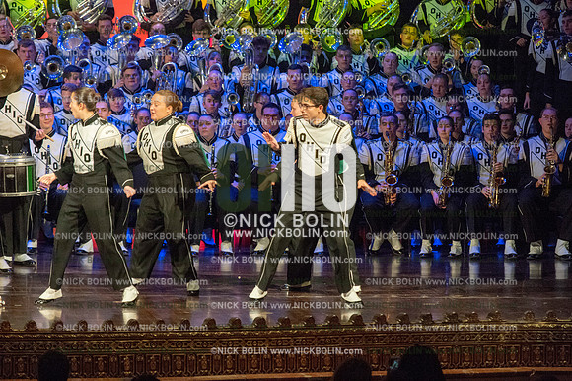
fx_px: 3652
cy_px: 190
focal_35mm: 230
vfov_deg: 6.0
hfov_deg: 9.0
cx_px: 286
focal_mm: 230
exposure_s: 1/400
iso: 8000
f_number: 5.6
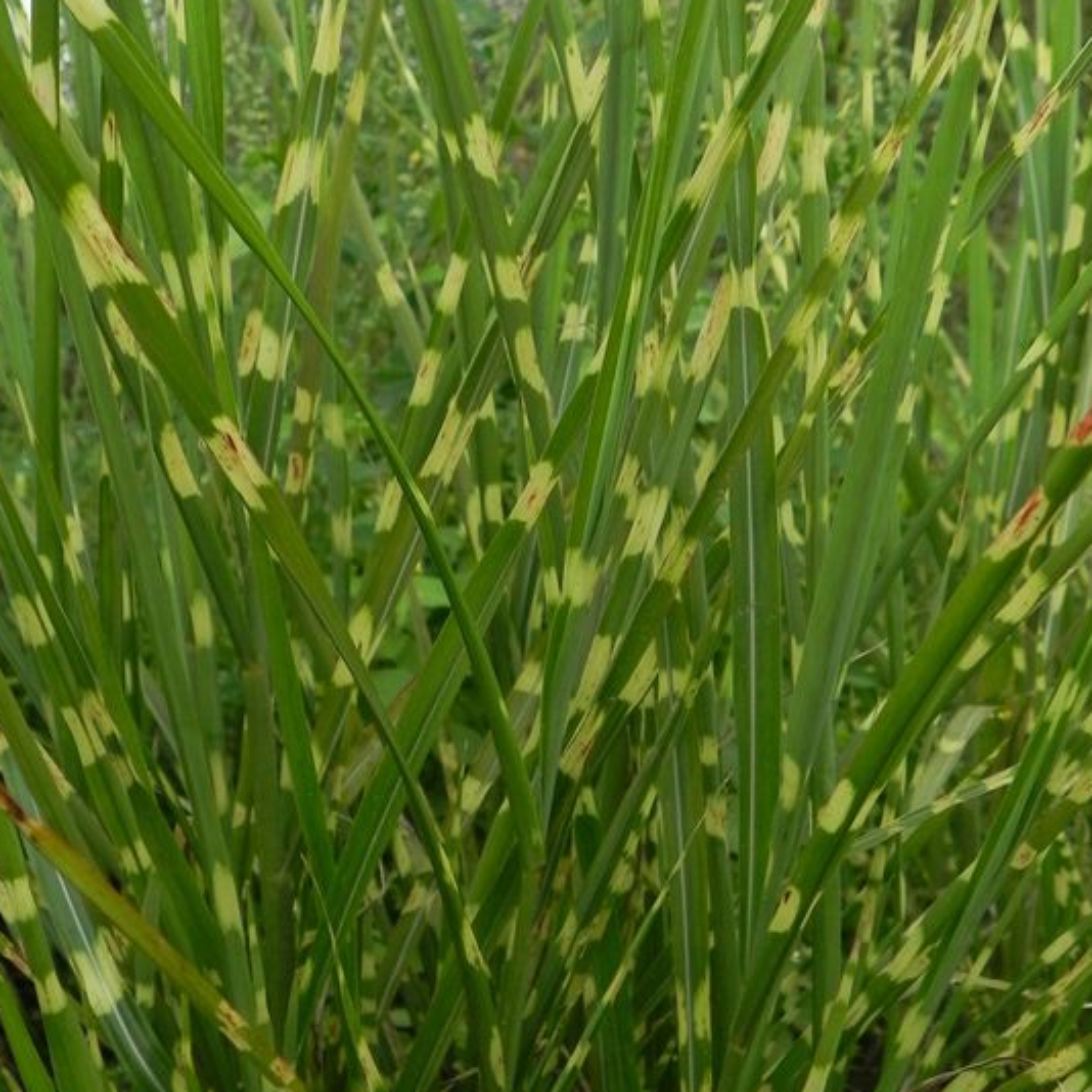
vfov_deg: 34.5
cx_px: 487
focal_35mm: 49
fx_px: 1749
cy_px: 697
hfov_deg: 34.6
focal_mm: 6.6
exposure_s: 1/500
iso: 160
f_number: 3.5
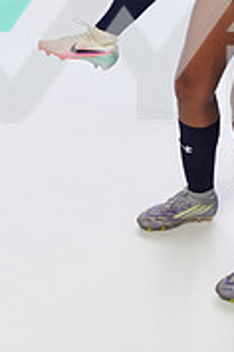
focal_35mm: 99
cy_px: -78
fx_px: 965
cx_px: 208
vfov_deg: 19.4
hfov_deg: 13.7
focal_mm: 39
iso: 800
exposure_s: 1/250
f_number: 8
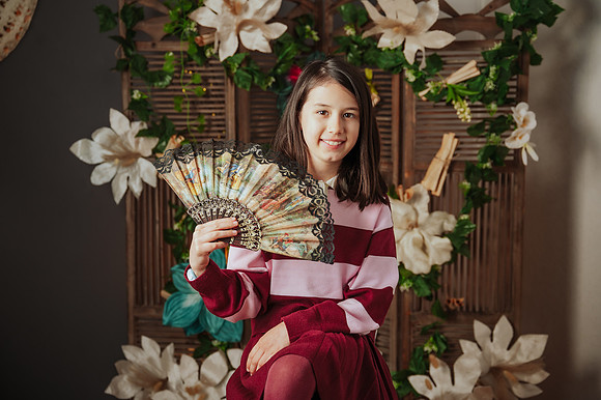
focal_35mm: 49
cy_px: 200
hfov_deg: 40.4
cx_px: 300
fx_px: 818
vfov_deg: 27.5
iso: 160
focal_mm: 49
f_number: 3.5
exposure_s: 1/200
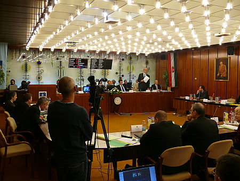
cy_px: 90
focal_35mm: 35
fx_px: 243
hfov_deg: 52.6
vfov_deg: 40.7
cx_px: 120
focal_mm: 7.4
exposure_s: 1/30
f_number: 2.8
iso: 100
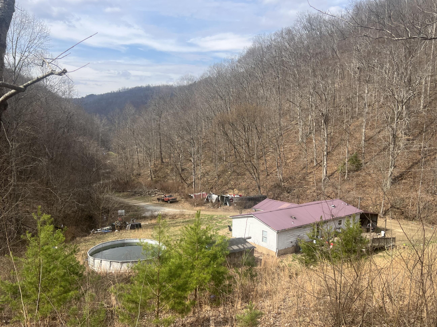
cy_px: 183
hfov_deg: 59.9
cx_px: 228
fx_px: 379
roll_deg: -1.0
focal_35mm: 30
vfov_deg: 46.7
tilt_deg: -8.7
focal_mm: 5.7
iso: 50
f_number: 1.5
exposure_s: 1/3077
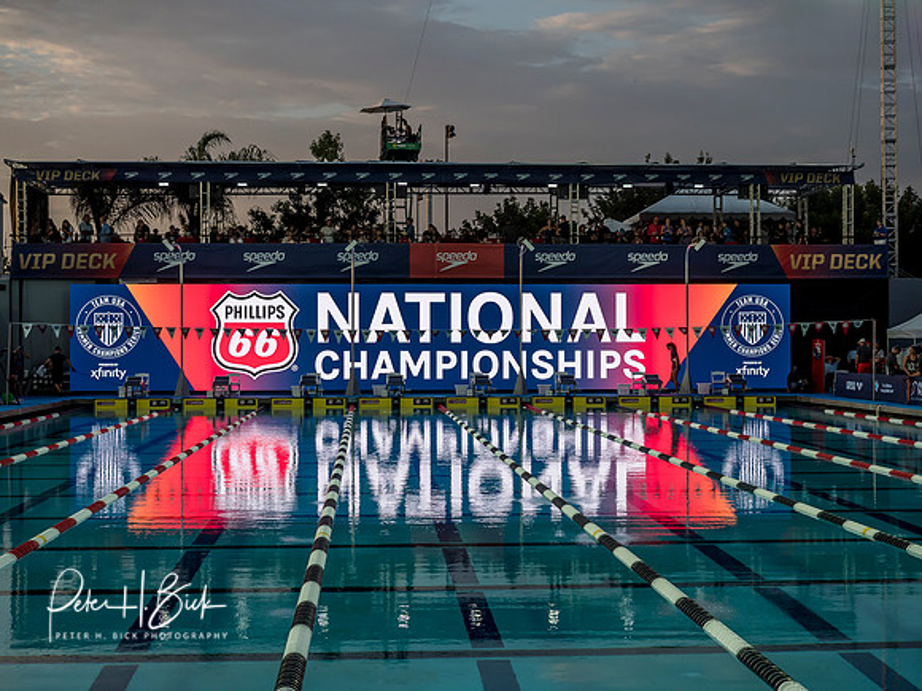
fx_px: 1578
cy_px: 346
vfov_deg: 24.7
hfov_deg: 32.6
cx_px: 461
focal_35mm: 59
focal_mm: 29
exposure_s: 1/1250
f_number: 4
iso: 500
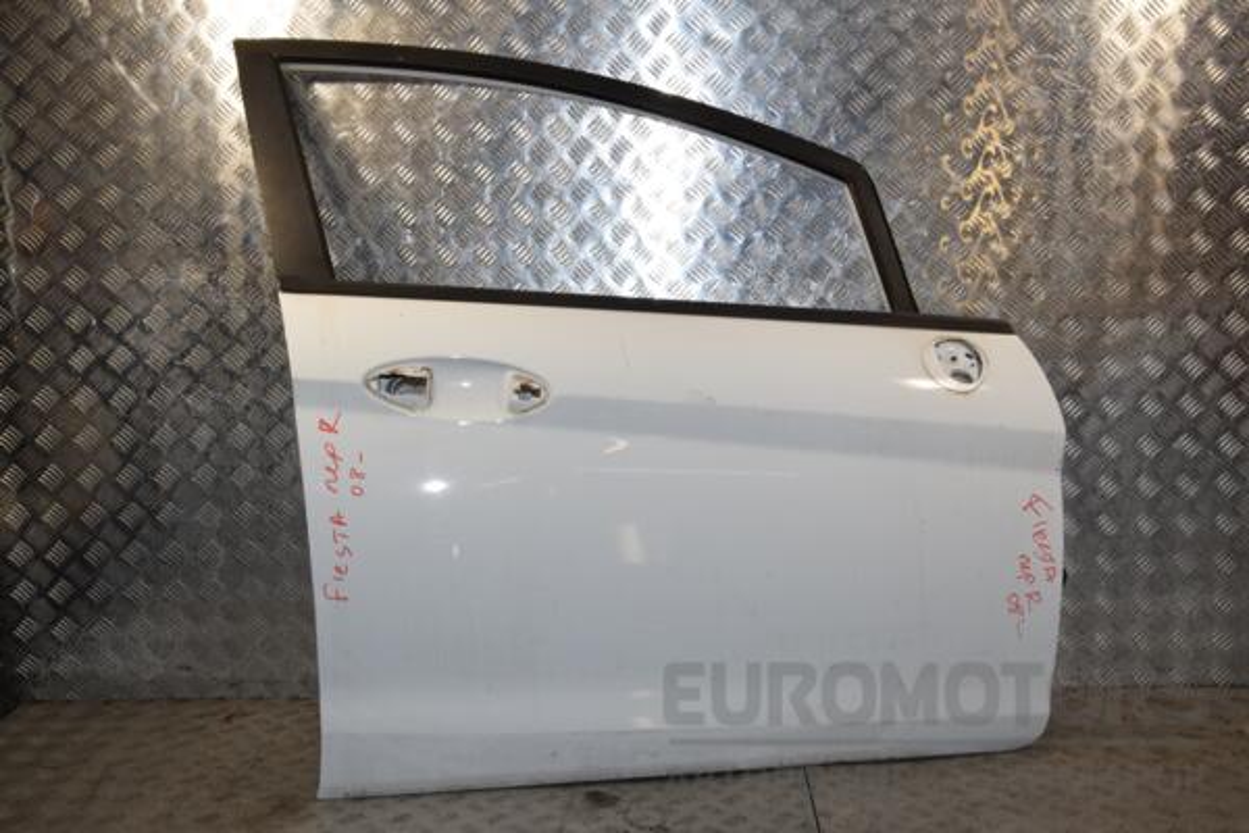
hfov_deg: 49.6
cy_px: 416
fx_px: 1353
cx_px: 624
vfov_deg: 34.2
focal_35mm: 39
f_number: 13
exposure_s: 1/200
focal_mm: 26
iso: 800
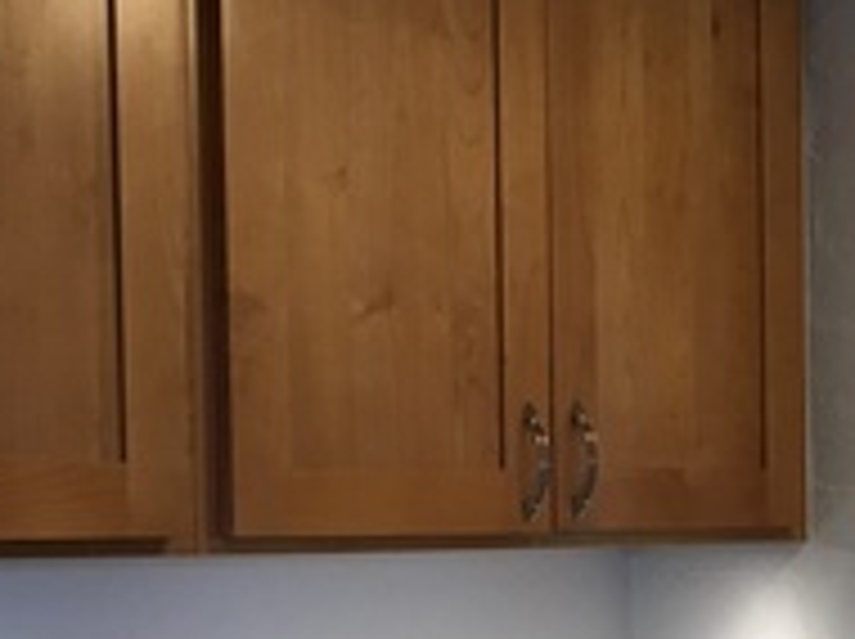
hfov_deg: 18.8
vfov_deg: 14.2
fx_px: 2516
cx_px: 857
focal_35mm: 102
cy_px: 675
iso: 64
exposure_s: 1/30
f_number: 2.2
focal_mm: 4.15
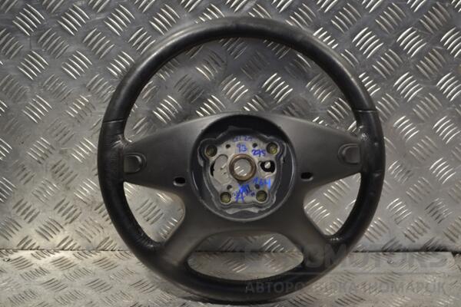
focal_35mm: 60
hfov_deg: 33.4
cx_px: 230
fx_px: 768
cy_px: 154
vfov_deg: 22.6
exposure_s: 1/30
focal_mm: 40
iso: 180
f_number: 5.3
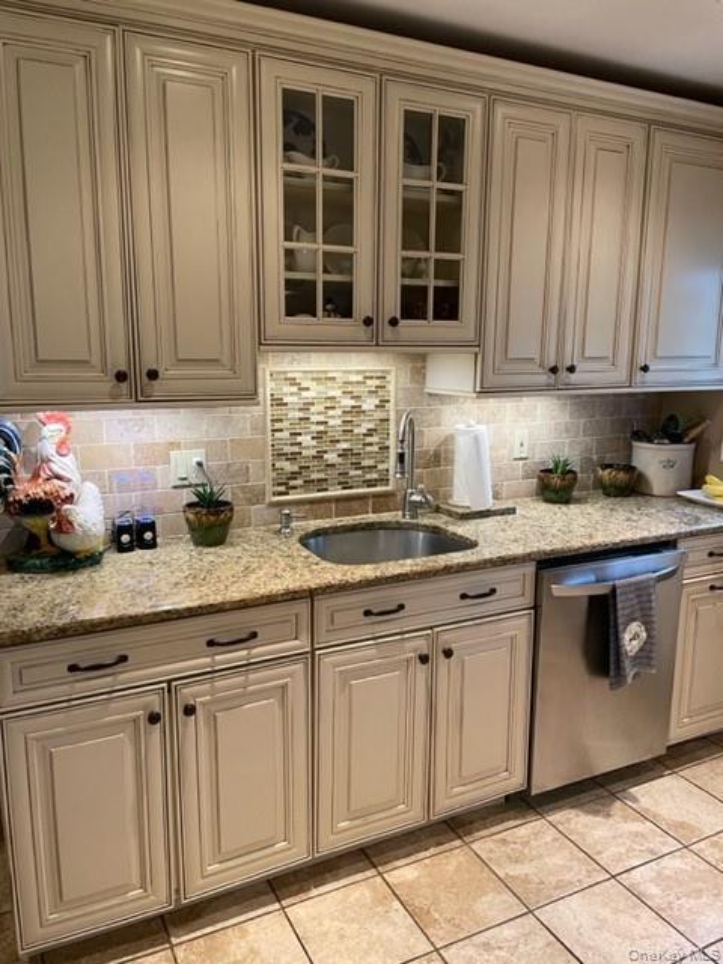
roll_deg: +0.2
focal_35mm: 26
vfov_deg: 67.3
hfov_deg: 53.1
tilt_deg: -10.8
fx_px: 724
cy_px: 482
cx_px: 362
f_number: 1.6
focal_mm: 4.2
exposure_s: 1/60
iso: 125
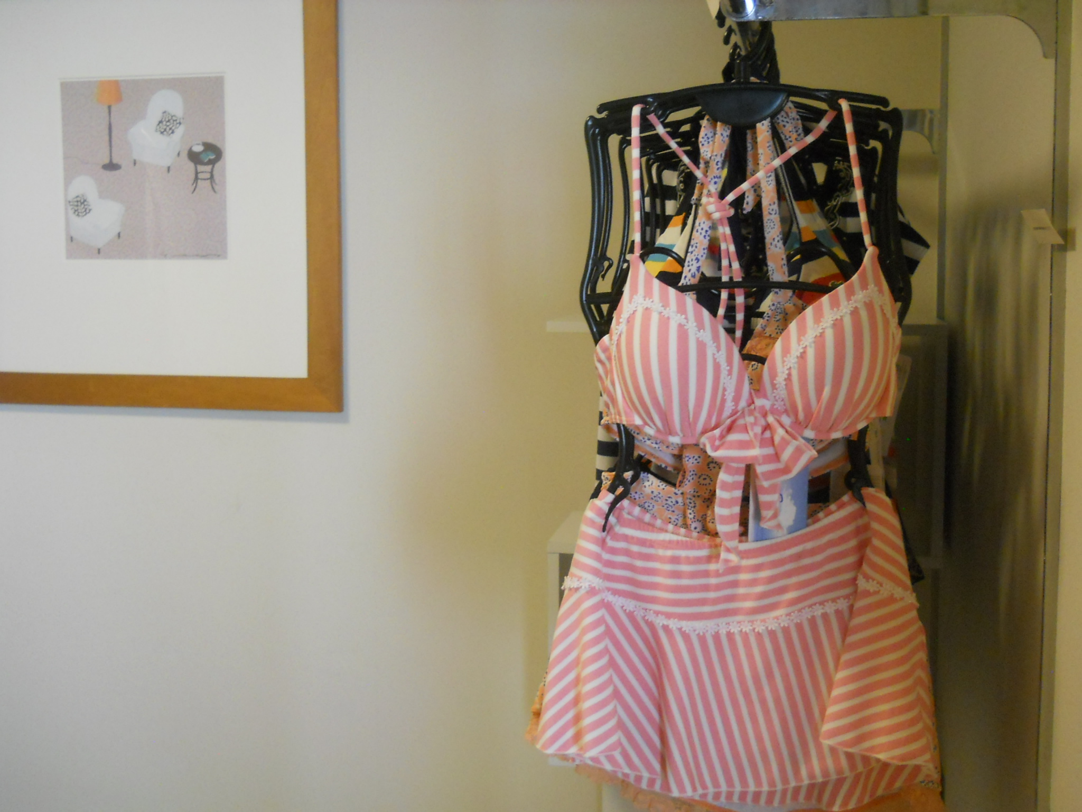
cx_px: 541
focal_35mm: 41
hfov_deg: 45.8
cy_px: 406
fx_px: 1282
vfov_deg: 35.1
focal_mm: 6.72
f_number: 3.1
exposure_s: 1/60
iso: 400
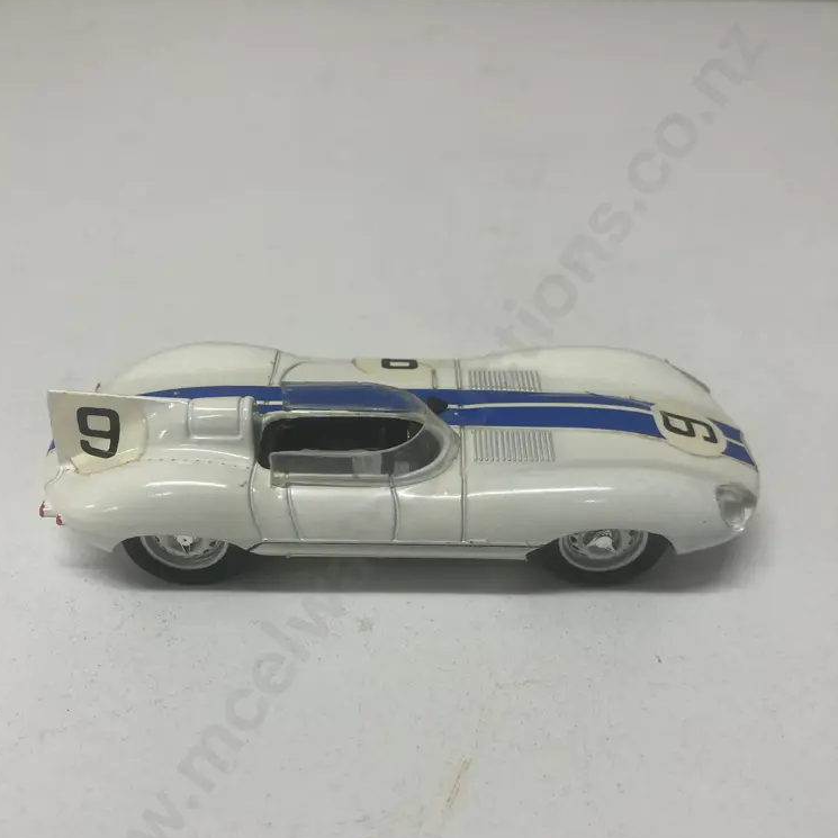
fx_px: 931
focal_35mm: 34
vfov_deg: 48.2
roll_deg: -2.3
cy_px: 493
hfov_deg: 48.4
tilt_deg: -39.1
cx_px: 407
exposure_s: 1/100
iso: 64
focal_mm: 3.99
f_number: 1.8
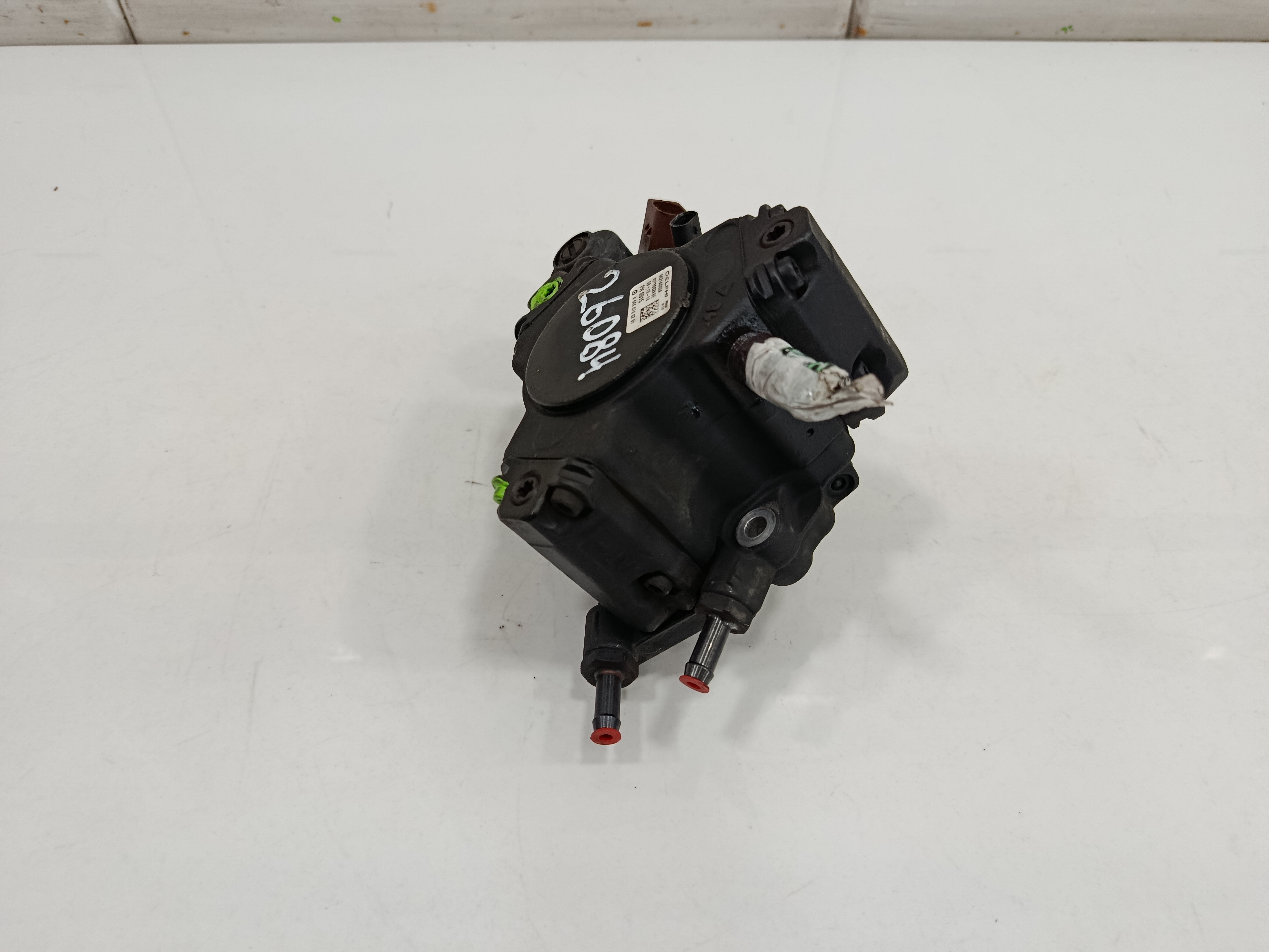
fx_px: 880
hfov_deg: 71.6
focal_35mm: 24
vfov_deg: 56.8
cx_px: 634
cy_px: 476
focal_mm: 5.24
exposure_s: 1/100
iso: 873
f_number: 1.7
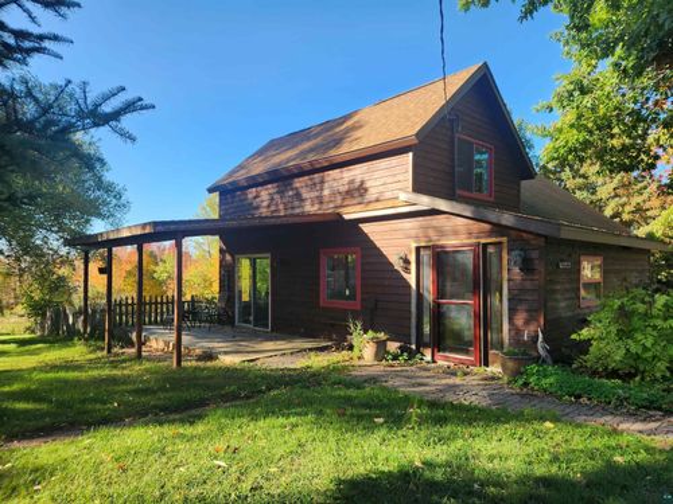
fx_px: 447
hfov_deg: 73.9
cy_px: 252
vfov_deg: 58.9
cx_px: 336
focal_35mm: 23
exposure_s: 1/434
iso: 20
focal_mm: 5.4
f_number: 1.8
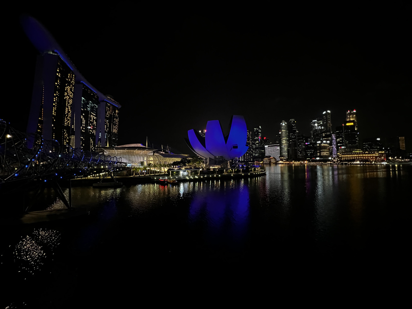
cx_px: 206
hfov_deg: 106.2
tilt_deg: +2.5
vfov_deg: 89.9
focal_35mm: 13
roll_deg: +1.0
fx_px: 155
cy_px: 154
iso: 1250
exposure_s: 1/25
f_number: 1.8
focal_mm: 1.57
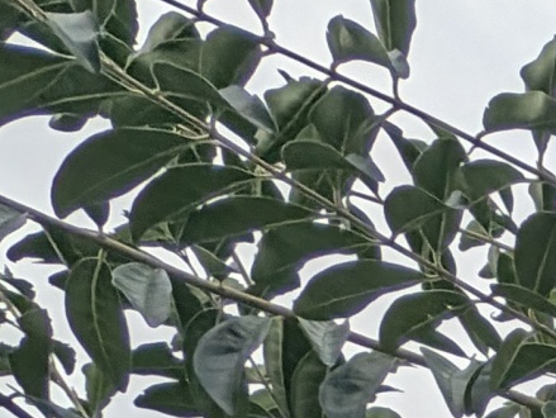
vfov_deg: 12.9
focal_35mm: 70
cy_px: 1122
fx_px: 1125
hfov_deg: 13.5
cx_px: 1469
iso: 49
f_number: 1.7
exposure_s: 1/2252
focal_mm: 2.02
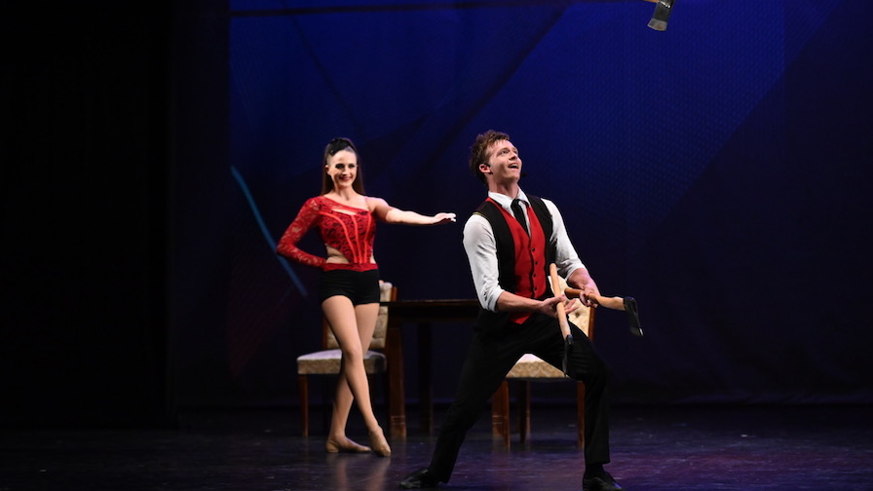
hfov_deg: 17.6
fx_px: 2824
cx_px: 436
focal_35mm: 122
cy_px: 215
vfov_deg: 9.9
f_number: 2.8
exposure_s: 1/640
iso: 6400
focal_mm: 116
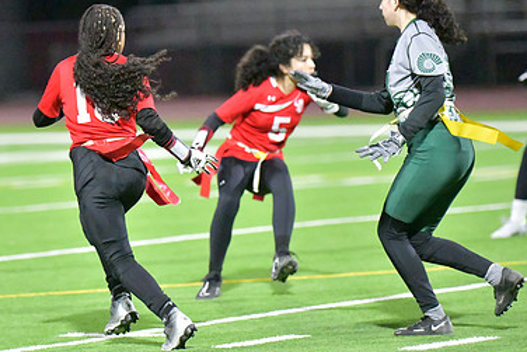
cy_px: 184
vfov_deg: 4.1
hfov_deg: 6.1
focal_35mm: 339
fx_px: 4964
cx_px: 136
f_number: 2.8
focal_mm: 220
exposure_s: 1/2500
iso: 25600
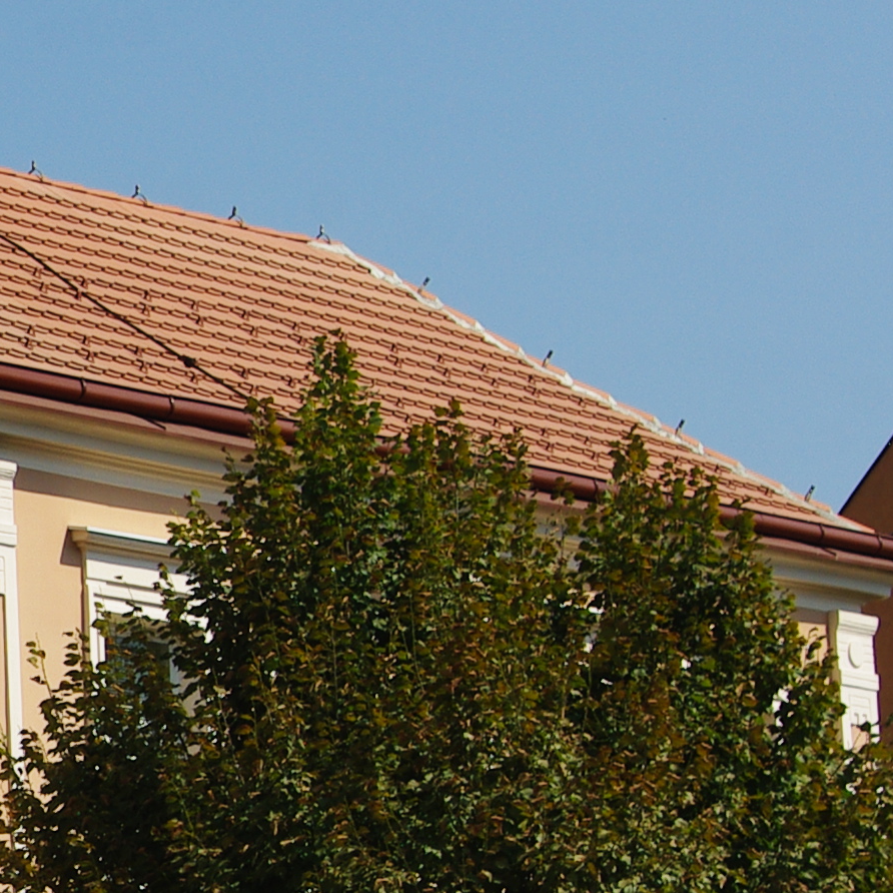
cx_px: -795
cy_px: 809
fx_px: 5283
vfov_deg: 9.6
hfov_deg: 9.2
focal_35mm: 181
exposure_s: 1/250
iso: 100
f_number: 9.5
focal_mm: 33
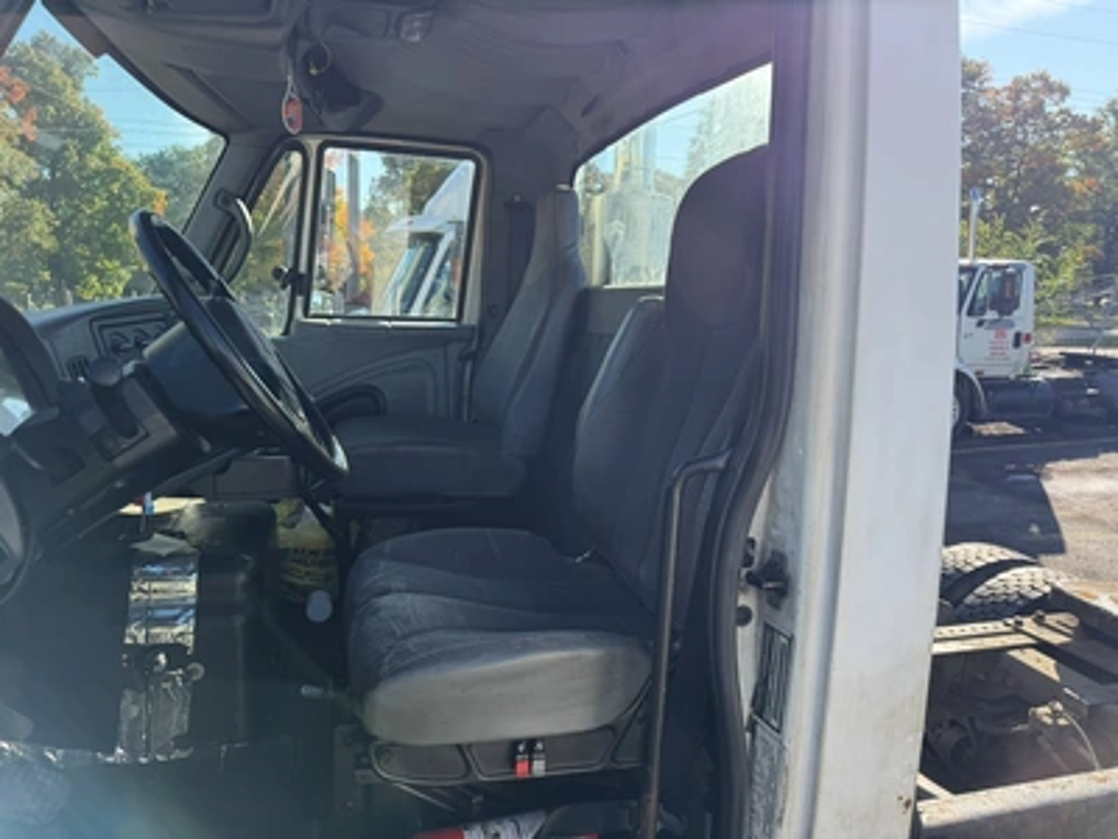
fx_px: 775
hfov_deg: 71.6
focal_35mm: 24
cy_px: 420
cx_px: 559
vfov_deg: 56.8
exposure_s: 1/1553
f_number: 1.78
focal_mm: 6.76
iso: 100
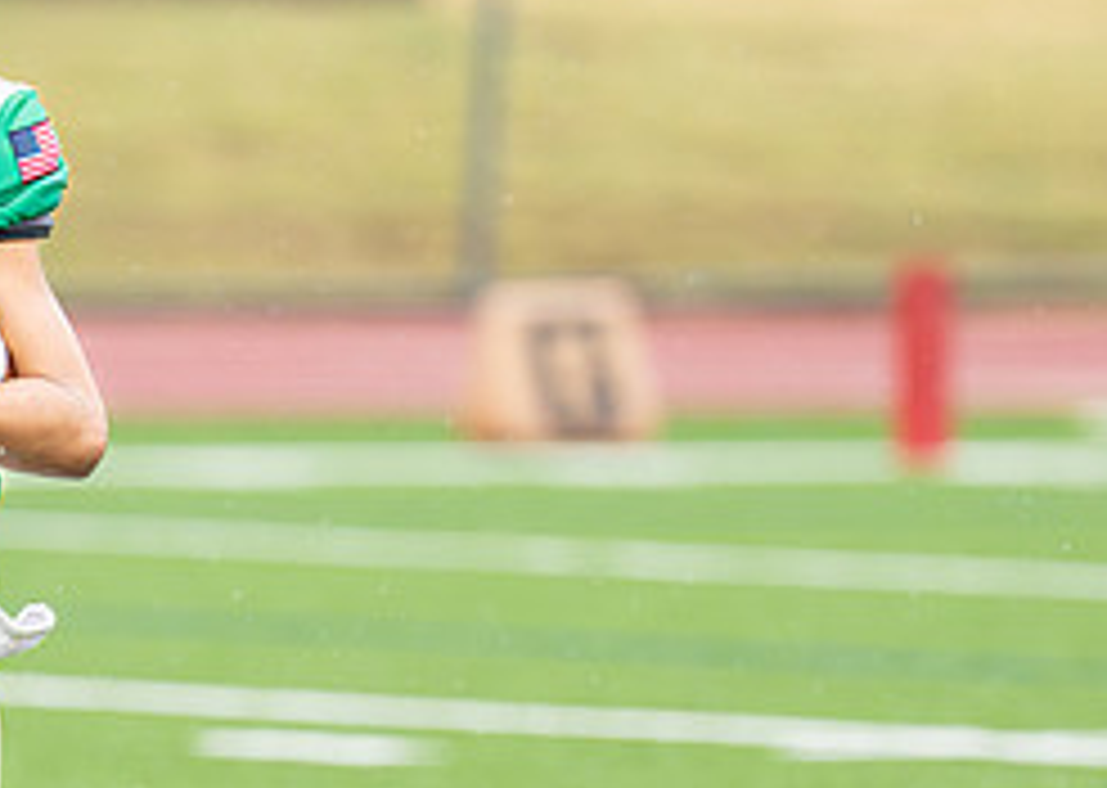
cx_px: -108
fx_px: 25808
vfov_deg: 1.7
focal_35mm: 822
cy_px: 491
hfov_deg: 2.5
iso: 400
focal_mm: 178
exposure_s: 1/1250
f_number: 2.8
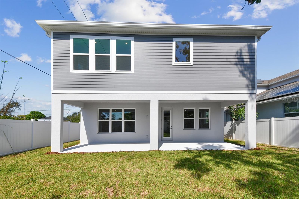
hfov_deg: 100.4
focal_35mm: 15
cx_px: 150
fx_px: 125
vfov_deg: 77.3
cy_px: 100
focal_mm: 10
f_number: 7.1
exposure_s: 1/250
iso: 100
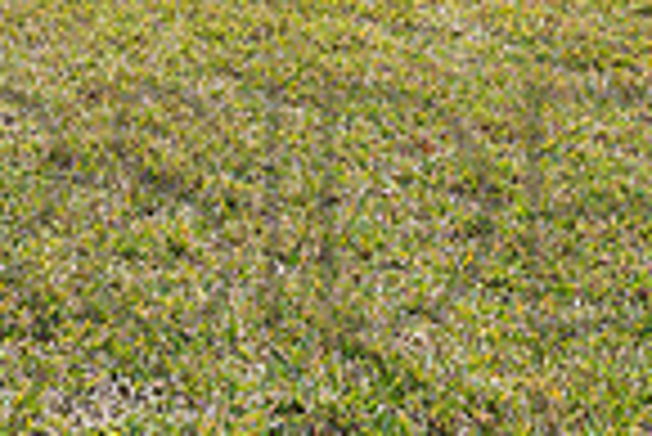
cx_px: -216
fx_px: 1160
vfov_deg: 17.7
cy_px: -321
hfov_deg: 26.3
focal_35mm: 64
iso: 160
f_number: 11
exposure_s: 1/320
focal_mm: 16
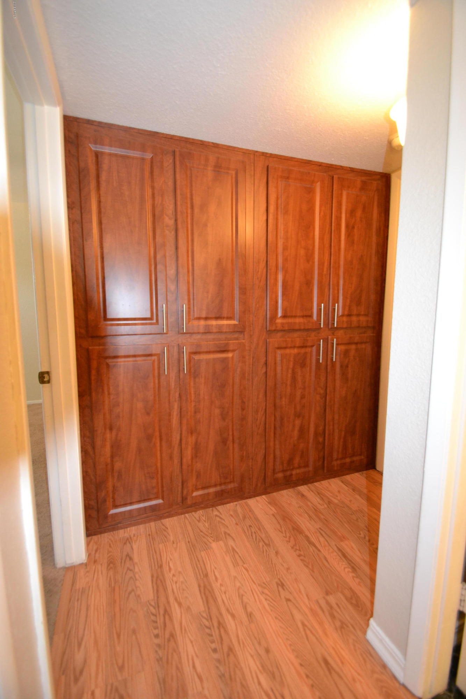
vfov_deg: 100.4
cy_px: 350
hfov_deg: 77.3
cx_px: 233
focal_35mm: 15
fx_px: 291
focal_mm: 10
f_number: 3.5
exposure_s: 1/60
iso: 1400
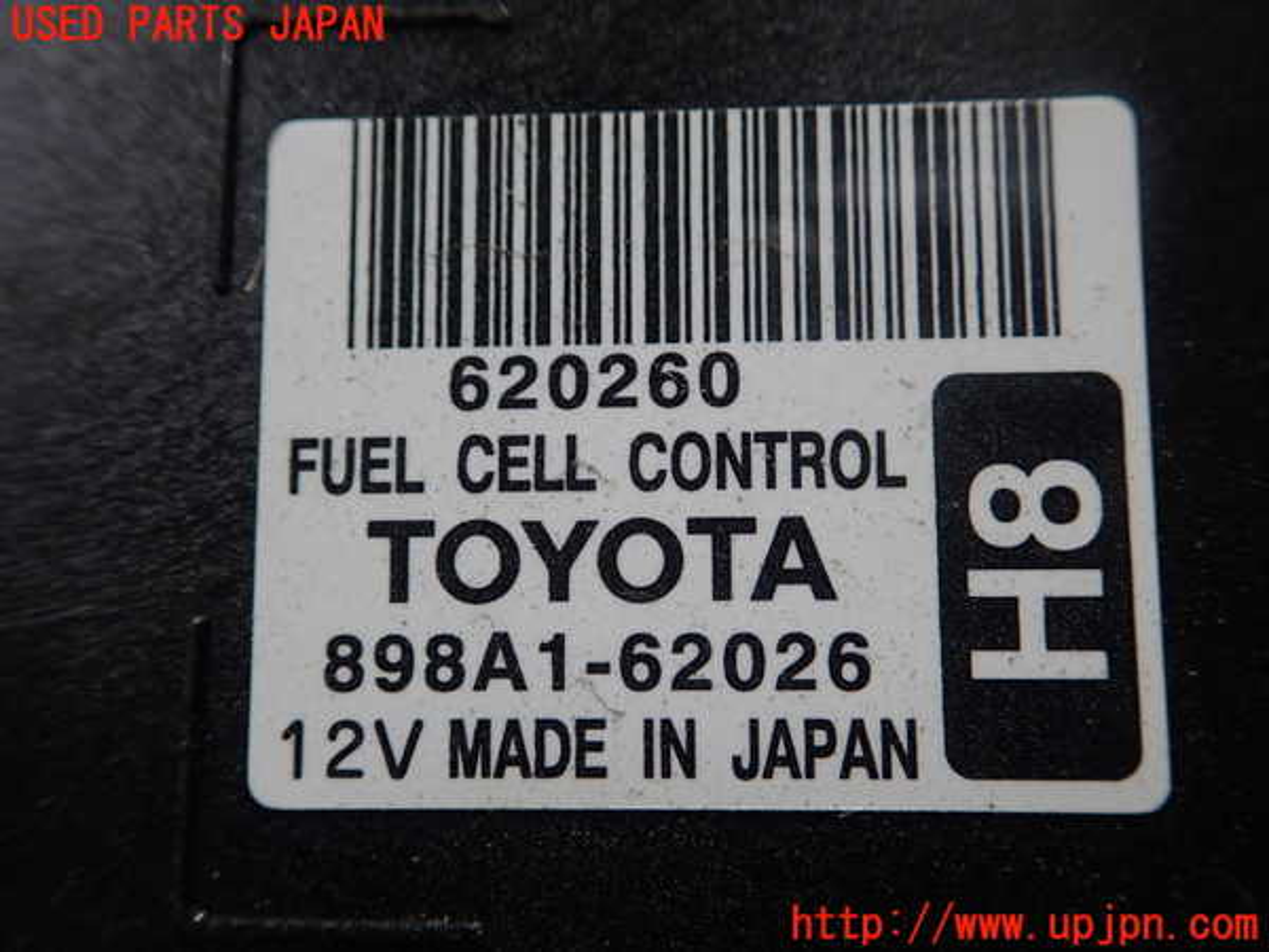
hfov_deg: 60.0
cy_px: 476
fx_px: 1100
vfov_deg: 46.8
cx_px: 634
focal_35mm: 30
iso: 200
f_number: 2.3
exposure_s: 1/125
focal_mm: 5.5
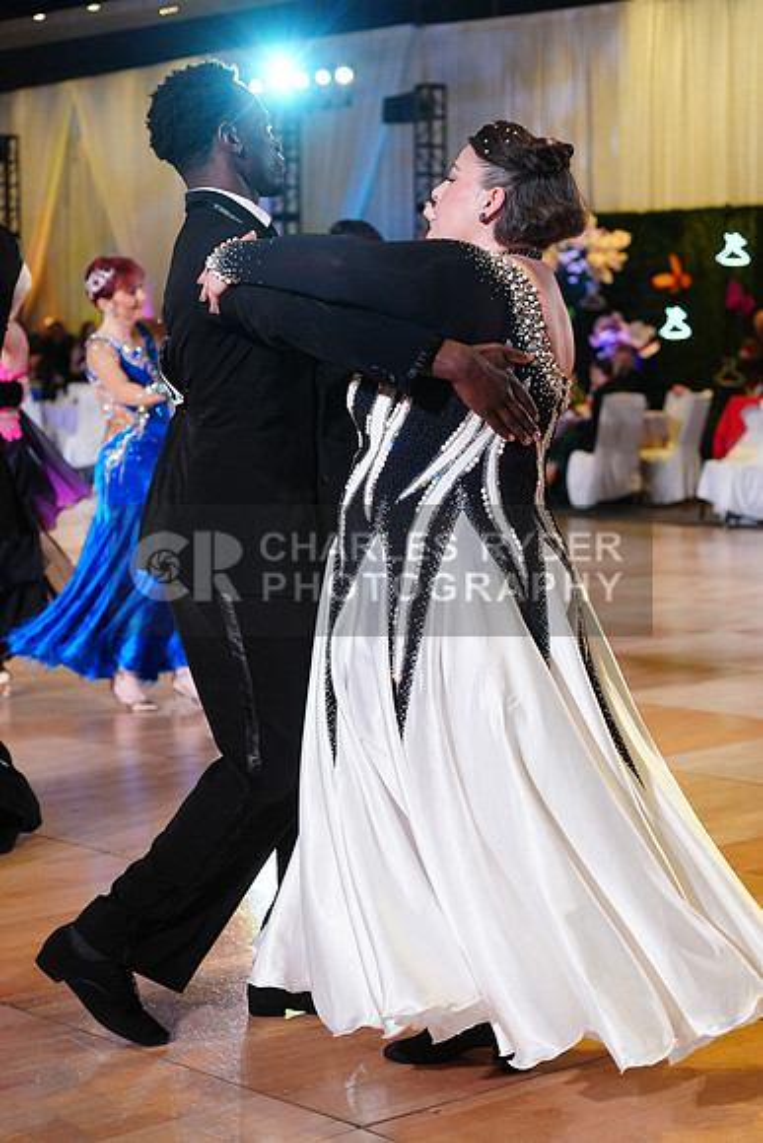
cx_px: 382
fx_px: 2224
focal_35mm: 70
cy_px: 572
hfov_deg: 19.5
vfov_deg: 28.8
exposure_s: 1/400
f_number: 4
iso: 2500
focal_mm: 70
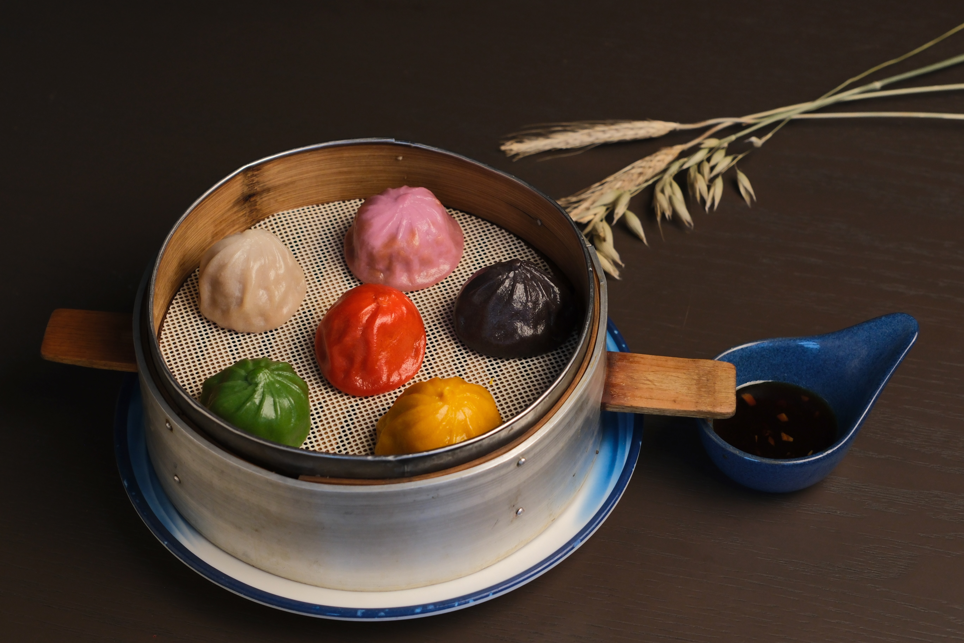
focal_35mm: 50
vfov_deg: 27.0
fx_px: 1339
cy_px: 322
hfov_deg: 39.6
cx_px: 482
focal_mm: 33
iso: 800
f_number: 4
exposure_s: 1/170
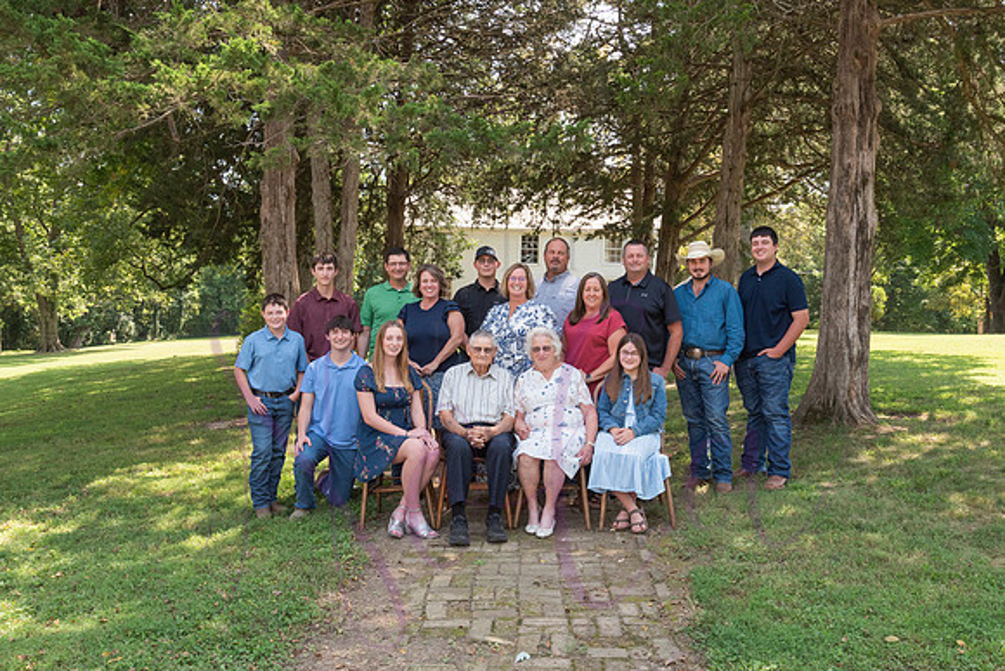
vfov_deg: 42.3
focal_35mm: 31
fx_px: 866
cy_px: 336
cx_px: 502
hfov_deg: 60.3
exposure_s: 1/400
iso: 500
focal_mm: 31
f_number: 10
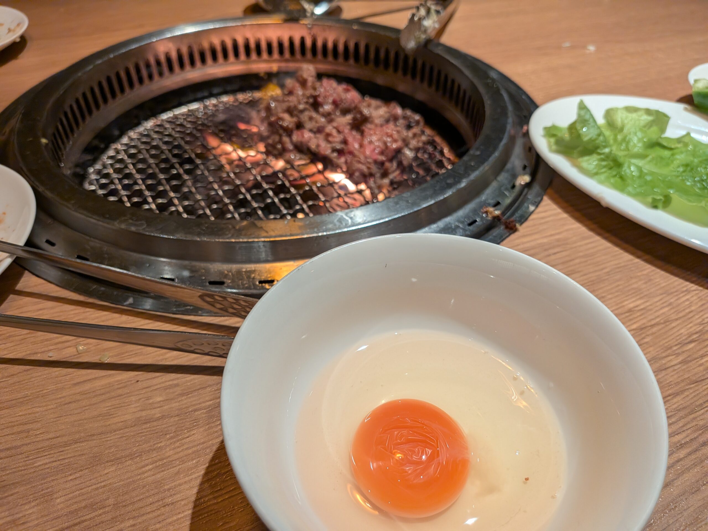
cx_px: 354
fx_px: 491
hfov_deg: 71.6
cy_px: 266
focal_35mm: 24
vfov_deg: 56.8
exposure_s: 1/100
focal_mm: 4.53
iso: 91
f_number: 1.7
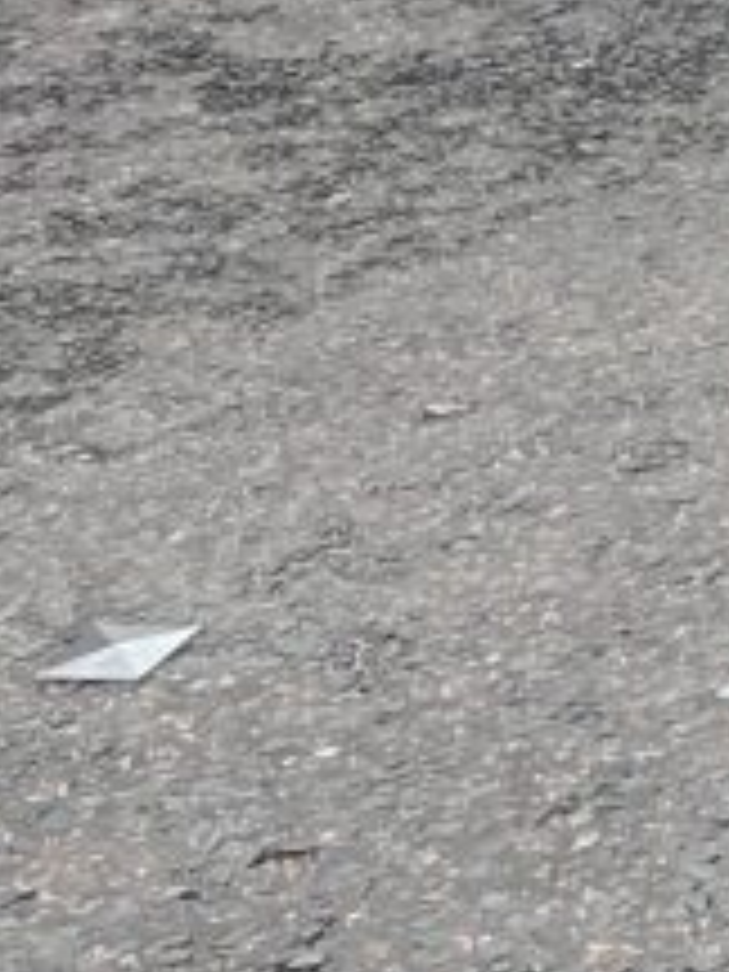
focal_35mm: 123
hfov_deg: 9.2
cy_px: -14
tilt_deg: -16.4
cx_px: 2300
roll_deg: -3.0
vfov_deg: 15.7
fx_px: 3454
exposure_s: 1/928
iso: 50
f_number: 1.6
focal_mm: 5.1
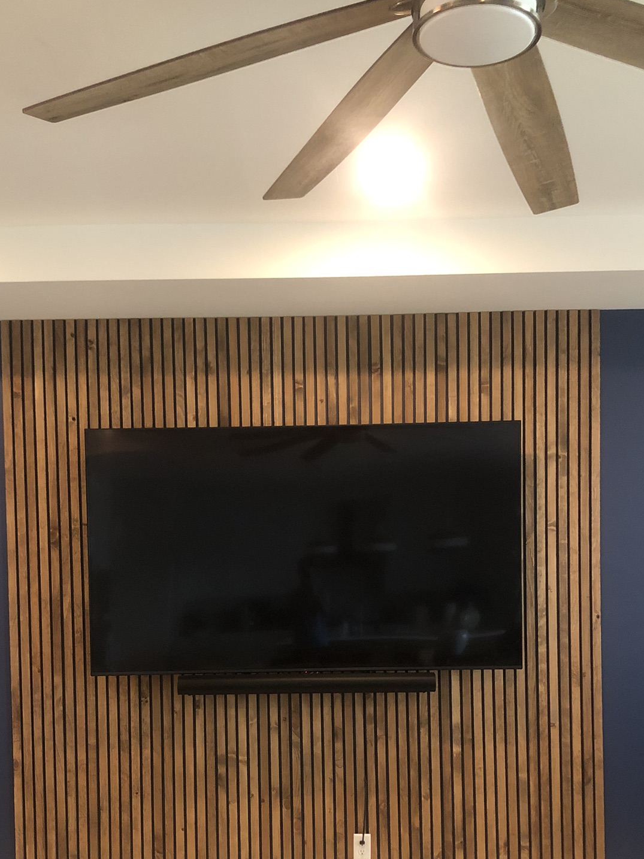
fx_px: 993
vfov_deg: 45.6
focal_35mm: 40
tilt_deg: -0.1
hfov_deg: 35.9
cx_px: 312
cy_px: 612
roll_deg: +0.7
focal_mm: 3.99
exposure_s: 1/12
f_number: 1.8
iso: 100
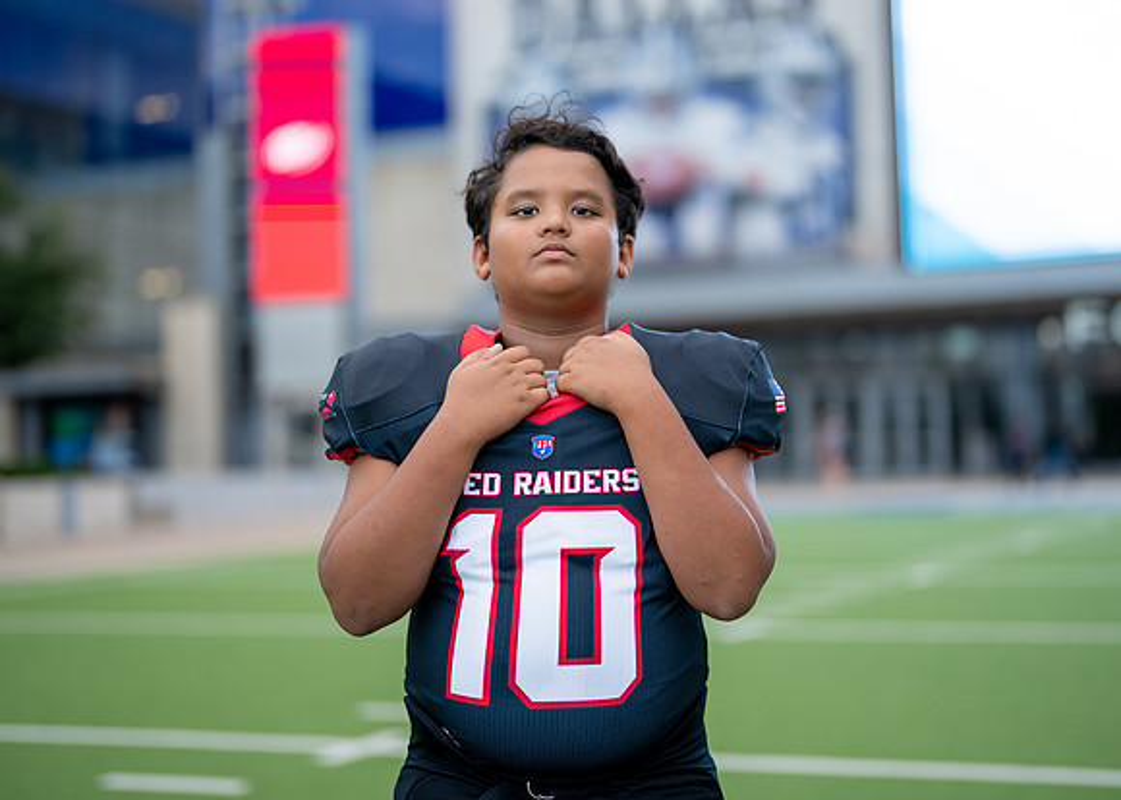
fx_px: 1904
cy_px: 352
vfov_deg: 23.7
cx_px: 594
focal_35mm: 60
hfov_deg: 32.8
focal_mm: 50
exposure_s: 1/1000
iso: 100
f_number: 1.2
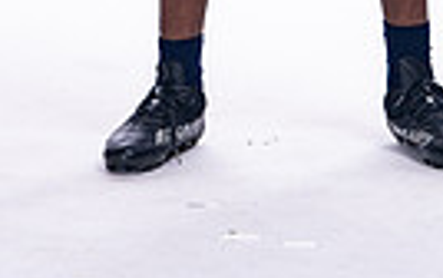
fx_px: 4120
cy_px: -460
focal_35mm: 341
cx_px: 251
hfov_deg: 6.2
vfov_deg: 3.8
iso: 400
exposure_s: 1/250
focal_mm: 100
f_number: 6.3
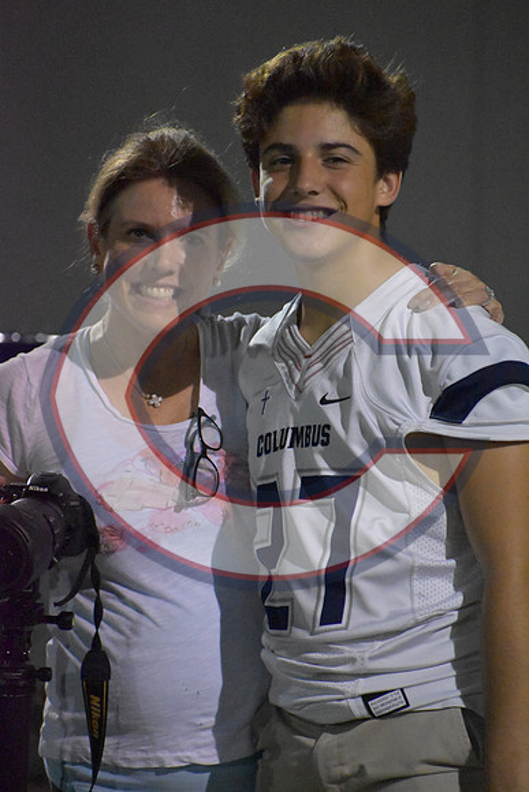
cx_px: 264
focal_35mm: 330
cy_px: 396
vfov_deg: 6.2
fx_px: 7269
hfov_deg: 4.2
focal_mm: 220
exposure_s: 1/250
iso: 12800
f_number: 5.6
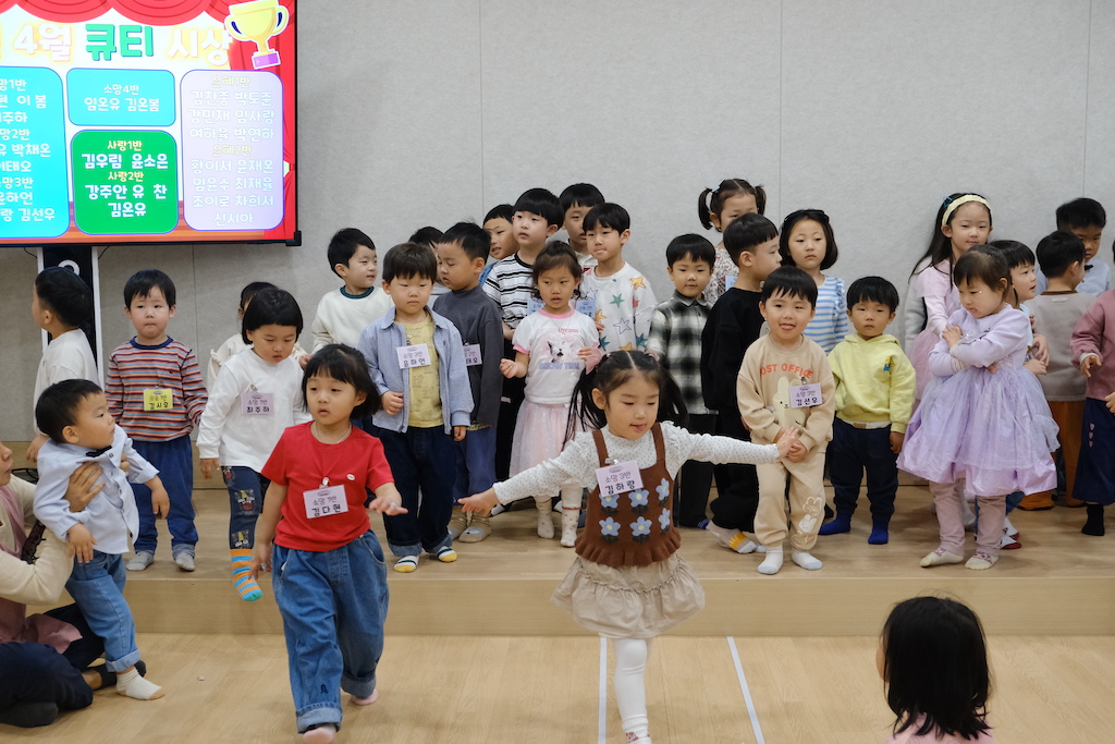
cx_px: 558
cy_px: 372
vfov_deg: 29.9
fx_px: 1394
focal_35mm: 45
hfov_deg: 43.6
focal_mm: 30.2
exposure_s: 1/160
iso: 2000
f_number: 3.6
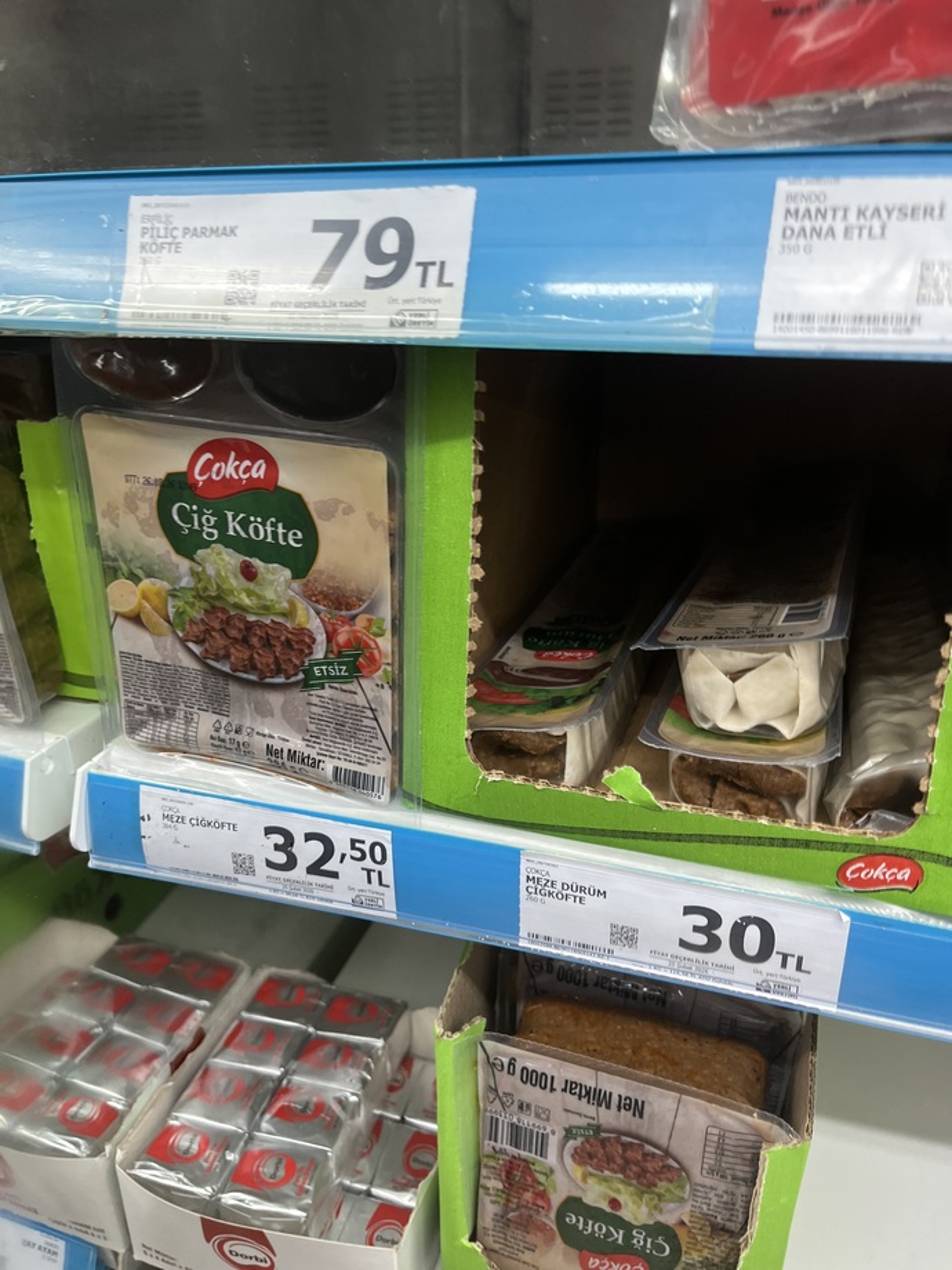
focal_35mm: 26
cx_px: 476
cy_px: 635
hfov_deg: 53.1
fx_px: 953
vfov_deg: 67.3
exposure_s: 1/100
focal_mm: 5.1
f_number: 1.6
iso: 100
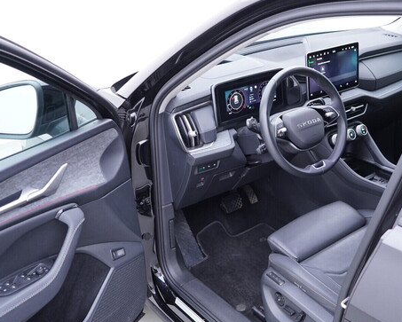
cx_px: 242
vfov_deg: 36.5
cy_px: 161
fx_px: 488
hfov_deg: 44.5
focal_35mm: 41
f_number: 2.8
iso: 320
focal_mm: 24
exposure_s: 1/40
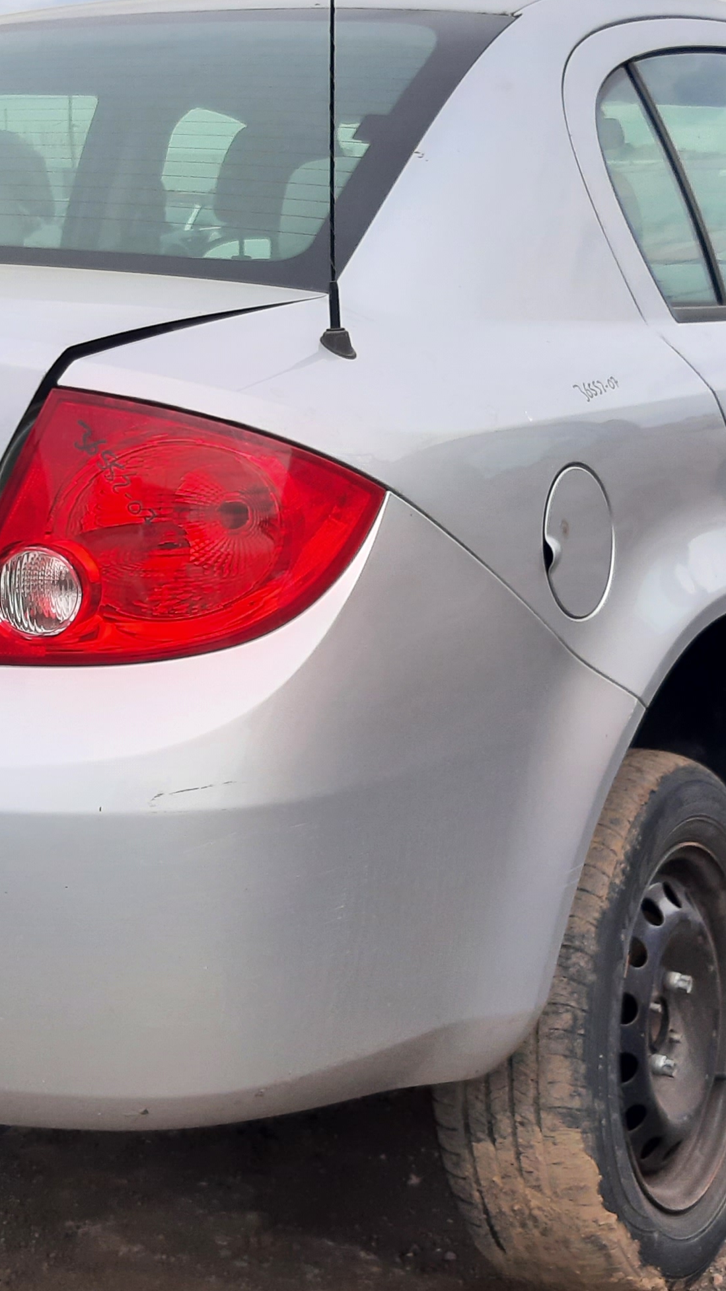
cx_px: 221
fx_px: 1985
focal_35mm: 58
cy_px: 593
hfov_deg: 20.6
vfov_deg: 36.0
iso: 40
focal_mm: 3.92
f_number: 1.7
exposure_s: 1/313
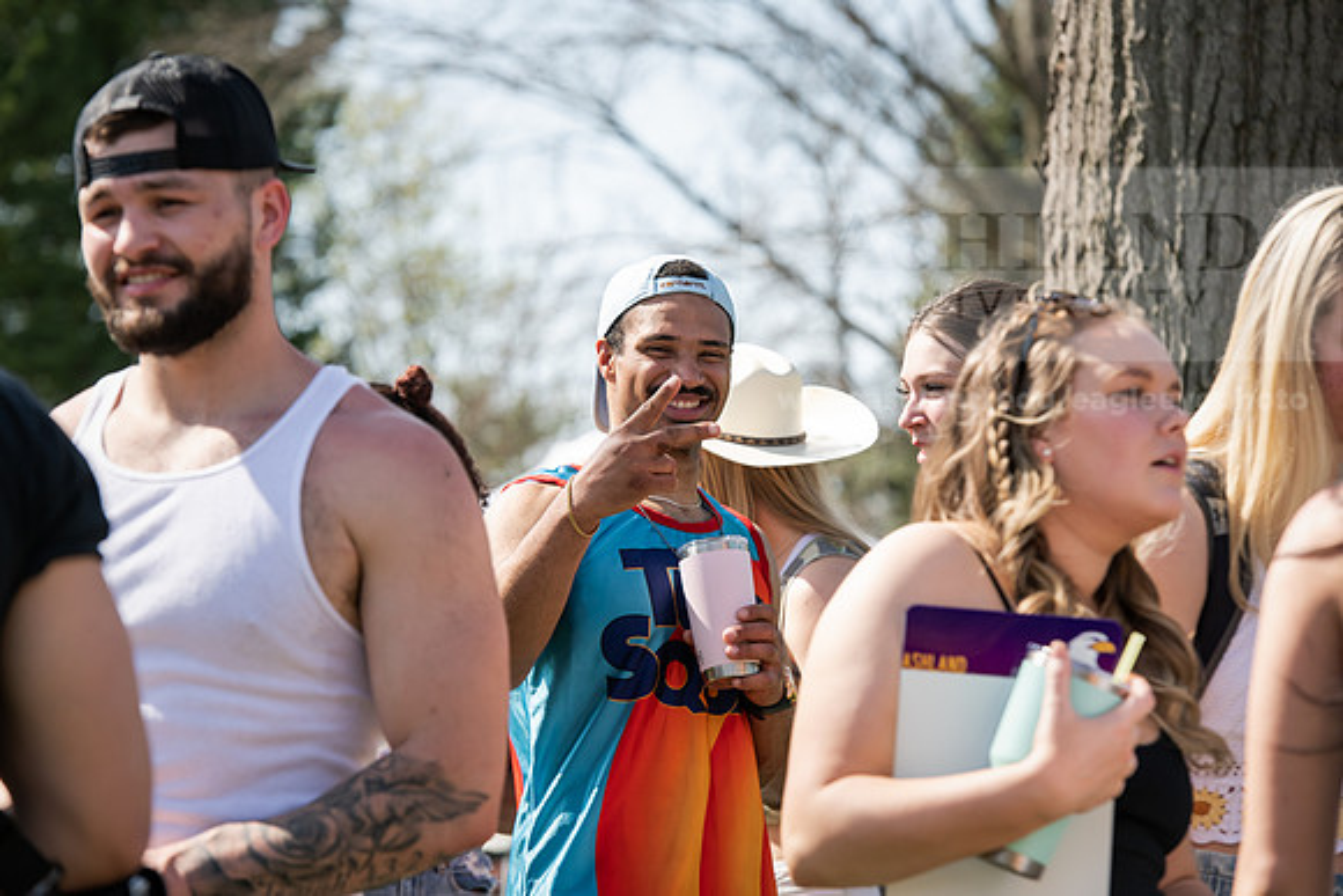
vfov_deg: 9.2
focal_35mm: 150
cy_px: 448
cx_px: 672
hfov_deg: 13.7
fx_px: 5597
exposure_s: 1/640
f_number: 5.6
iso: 200
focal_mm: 150
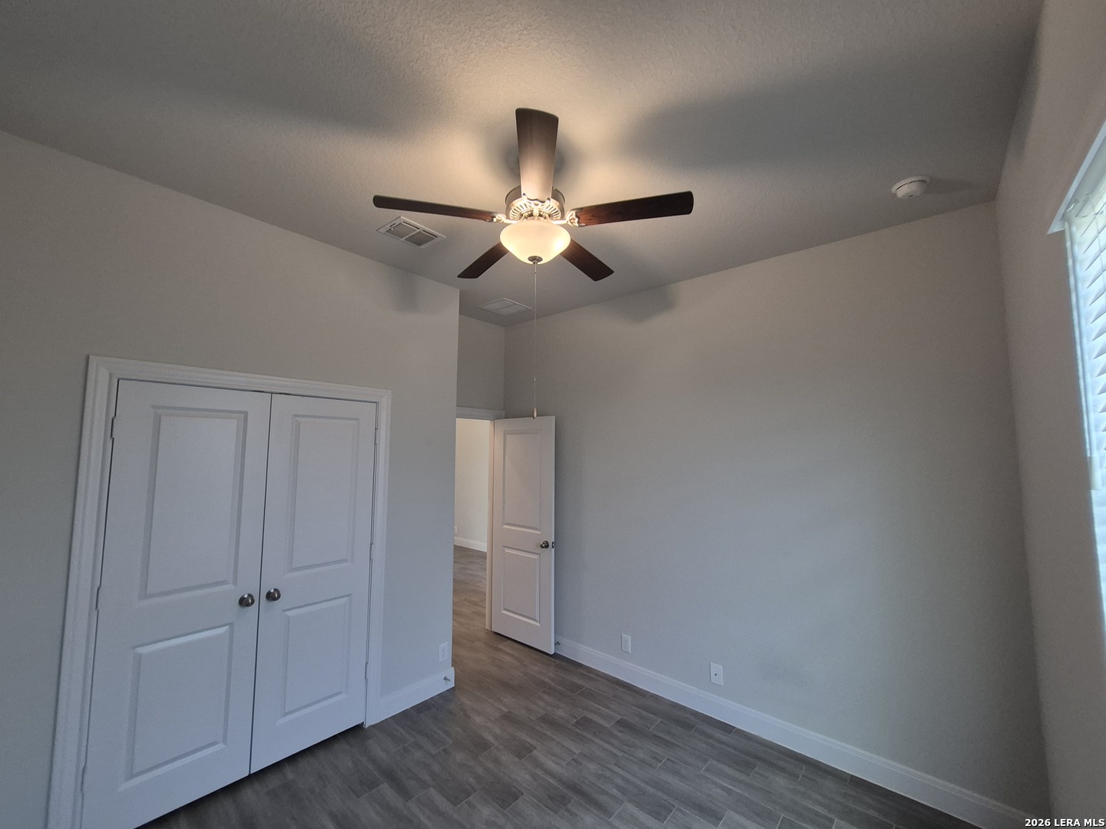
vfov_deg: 89.9
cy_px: 414
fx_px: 415
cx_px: 553
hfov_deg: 106.2
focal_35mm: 13
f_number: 2.2
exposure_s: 1/60
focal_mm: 1.74
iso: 125
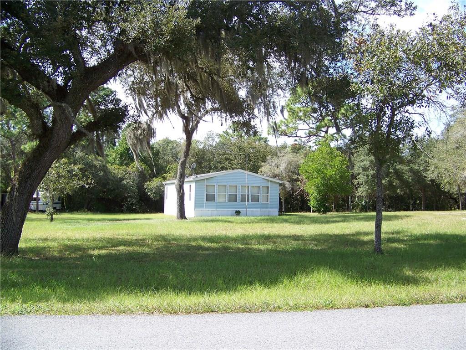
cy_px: 175
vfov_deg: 39.7
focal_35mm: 36
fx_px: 485
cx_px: 233
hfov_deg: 51.4
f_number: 2.8
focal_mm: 5.85
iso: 64
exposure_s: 1/320
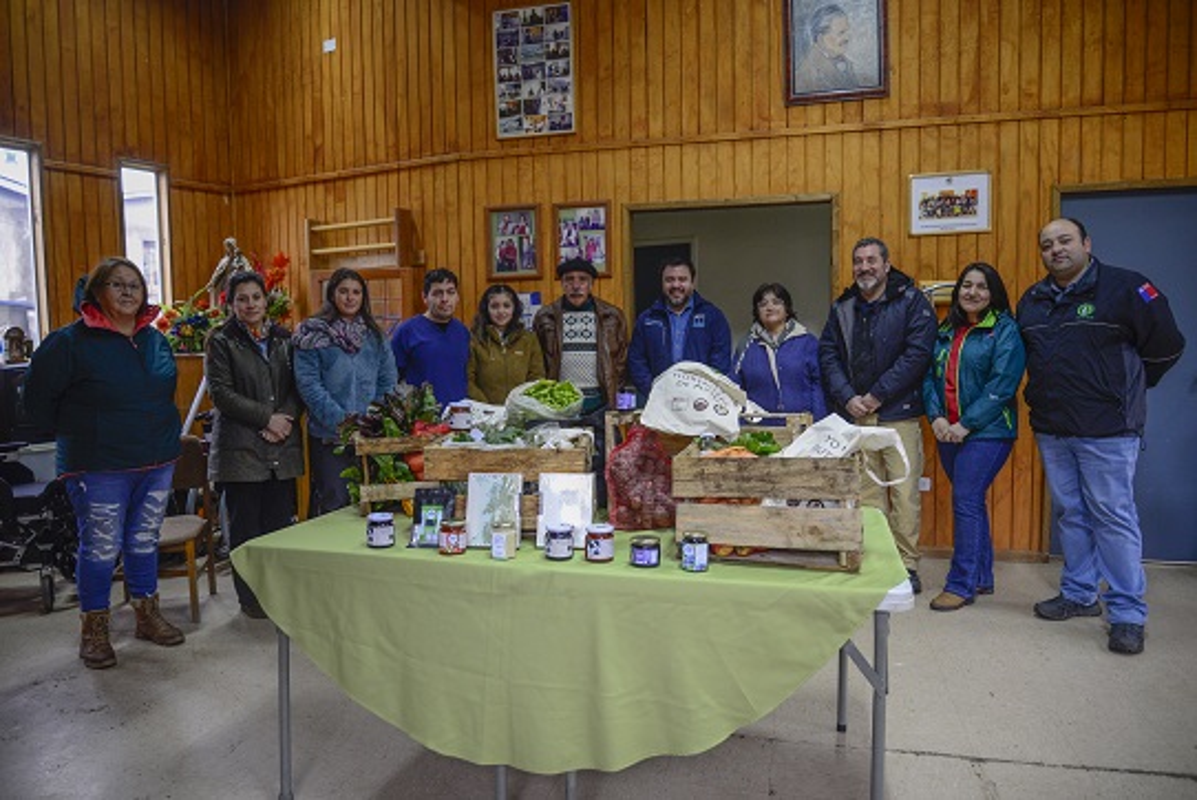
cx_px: 598
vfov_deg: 53.2
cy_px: 400
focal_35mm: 24
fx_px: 798
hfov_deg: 73.7
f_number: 4
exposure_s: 1/40
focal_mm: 24
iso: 2000
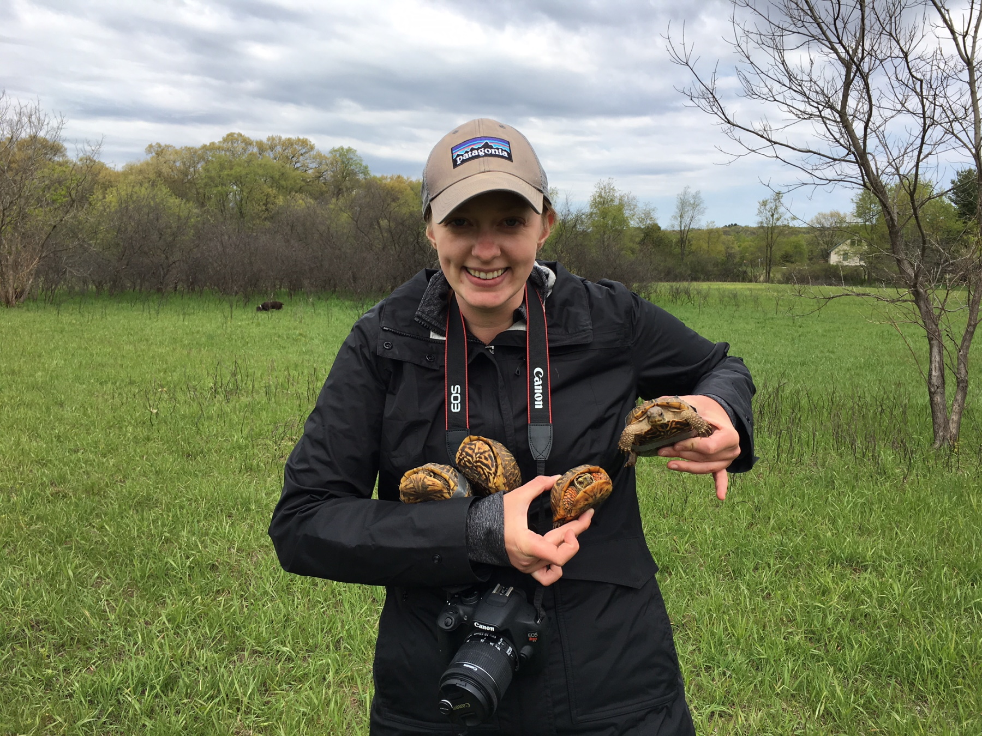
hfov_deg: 61.7
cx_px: 491
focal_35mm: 29
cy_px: 368
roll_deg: -0.2
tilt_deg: -6.2
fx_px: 823
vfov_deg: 48.2
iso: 25
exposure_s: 1/1068
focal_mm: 4.15
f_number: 2.2
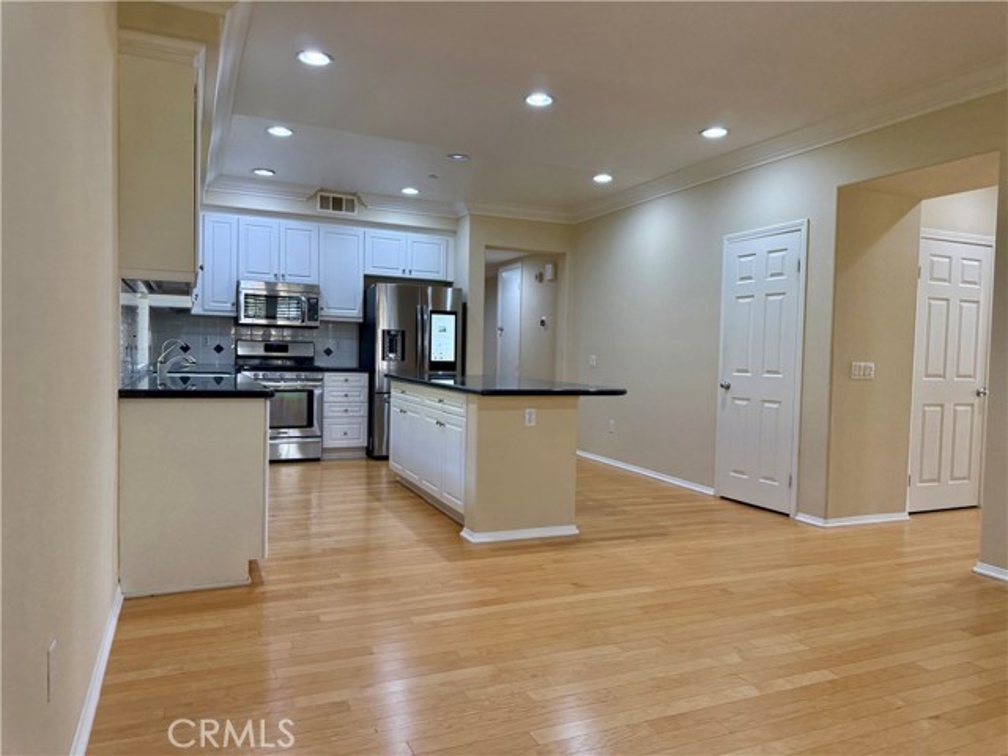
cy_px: 378
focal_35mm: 24
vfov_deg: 56.8
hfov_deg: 71.6
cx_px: 504
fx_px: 699
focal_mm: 6.76
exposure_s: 1/139
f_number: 1.78
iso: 200
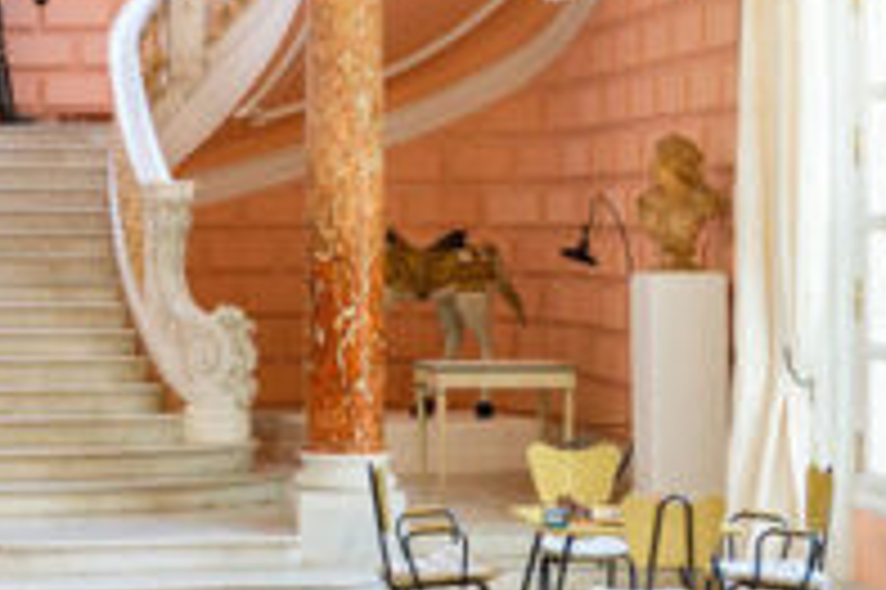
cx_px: -58
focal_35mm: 95
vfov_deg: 14.3
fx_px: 2336
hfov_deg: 20.6
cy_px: 149
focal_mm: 24
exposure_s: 1/125
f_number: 2
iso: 500
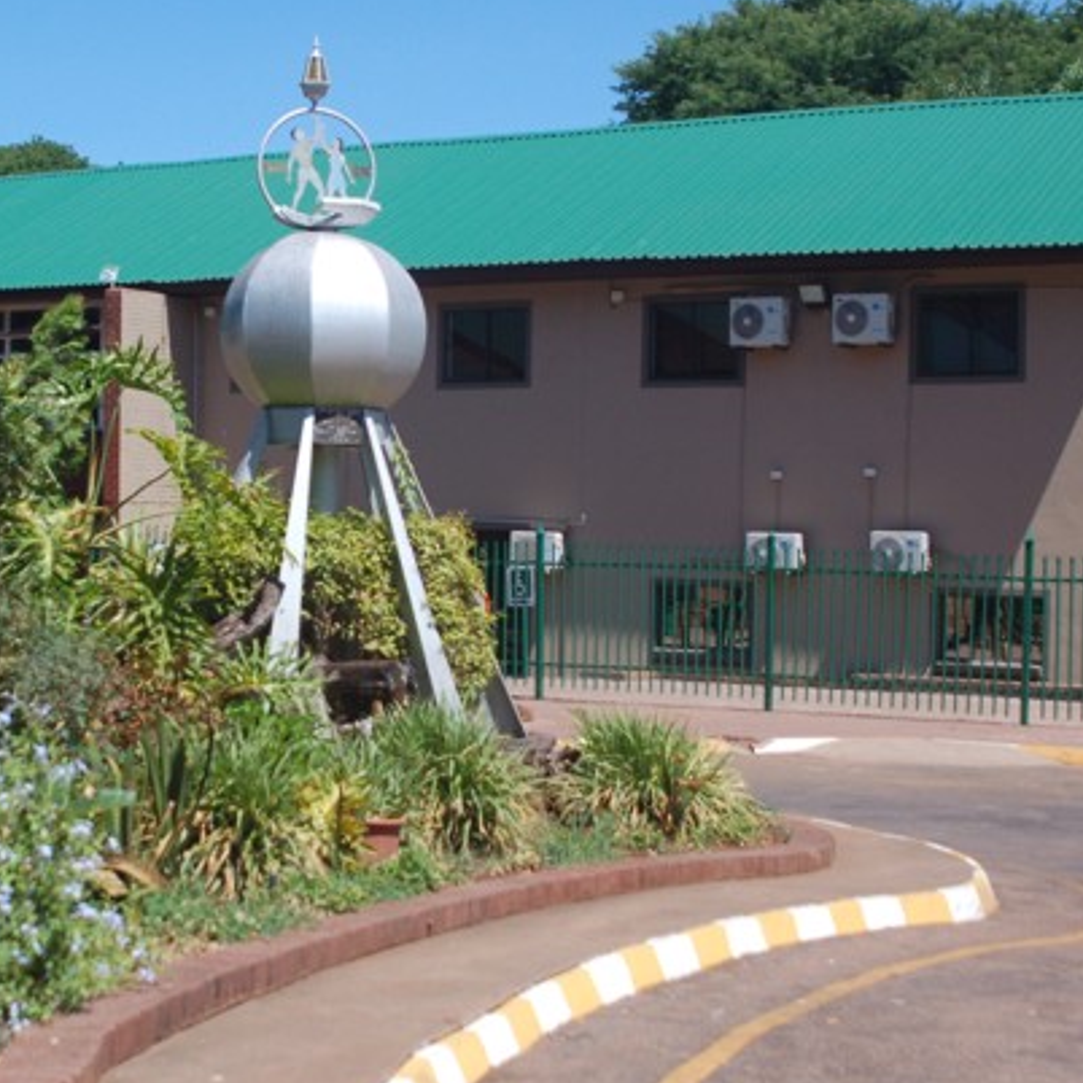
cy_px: 550
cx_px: 380
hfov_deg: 26.8
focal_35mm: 64
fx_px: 2265
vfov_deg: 26.9
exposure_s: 1/1600
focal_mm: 28
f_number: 5.6
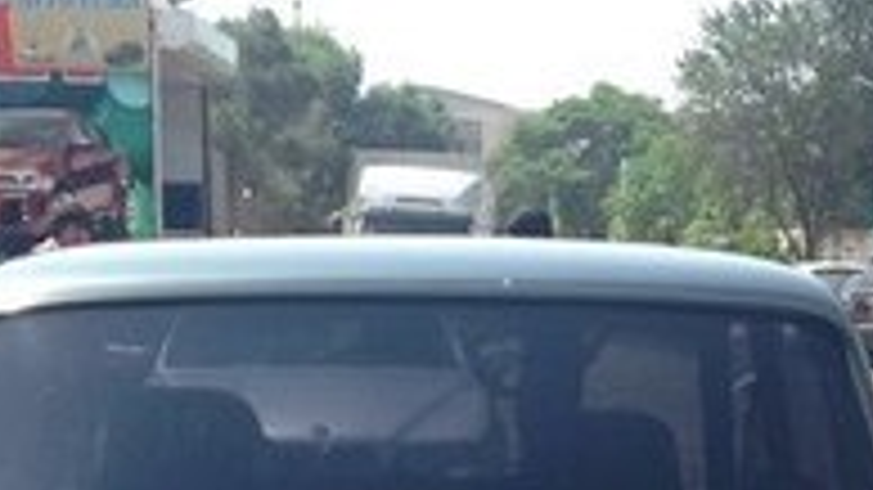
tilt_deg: -14.2
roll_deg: -1.7
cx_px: 513
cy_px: 960
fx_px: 2823
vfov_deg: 9.3
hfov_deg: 17.6
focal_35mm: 122
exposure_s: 1/661
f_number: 2.4
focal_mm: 4.12
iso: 50
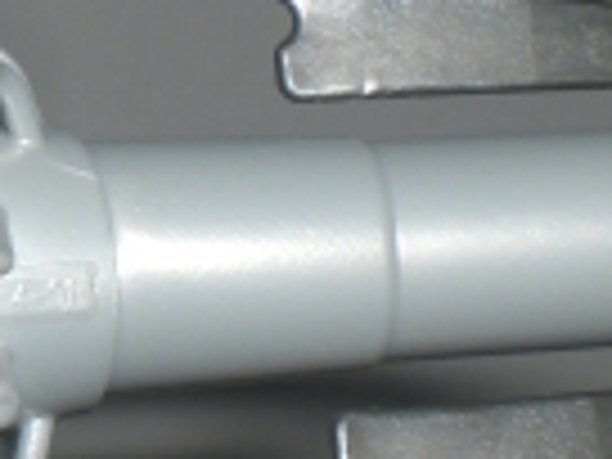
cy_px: 230
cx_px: -202
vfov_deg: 8.3
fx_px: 3165
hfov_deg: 10.8
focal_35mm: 179
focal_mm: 6.3
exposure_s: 1/60
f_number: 4.4
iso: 50
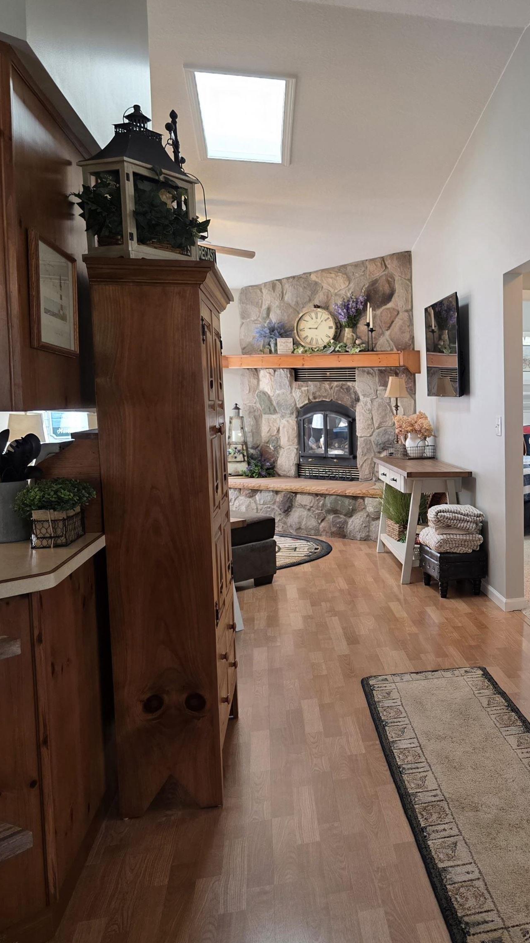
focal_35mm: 34
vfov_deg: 58.0
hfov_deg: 31.8
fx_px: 850
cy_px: 471
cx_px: 538
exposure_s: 1/120
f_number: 1.7
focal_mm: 6.3
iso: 160
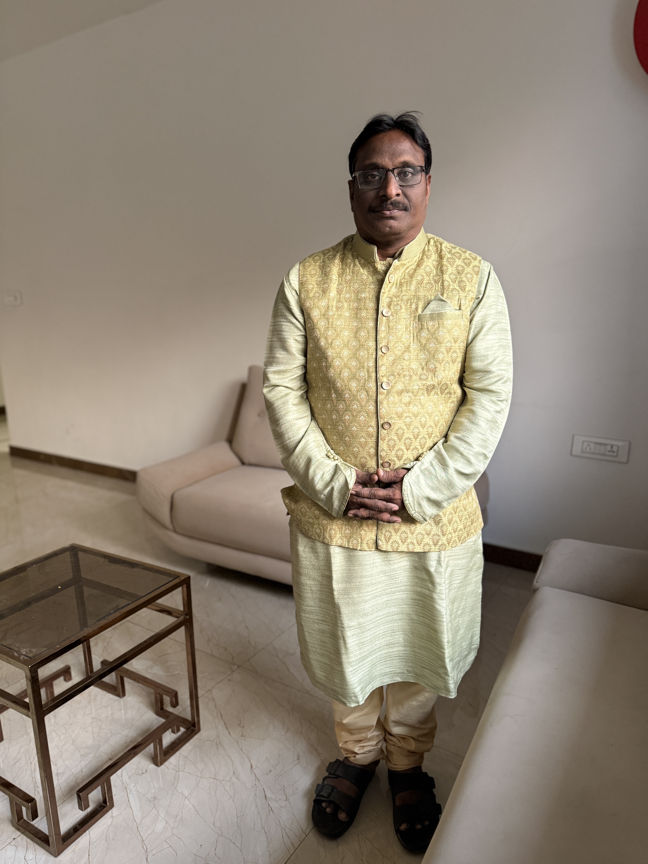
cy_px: 432
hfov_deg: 56.8
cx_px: 324
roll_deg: +0.1
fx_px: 599
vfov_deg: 71.6
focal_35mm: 24
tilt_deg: -12.2
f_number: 1.78
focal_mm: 6.76
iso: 400
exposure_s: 1/50
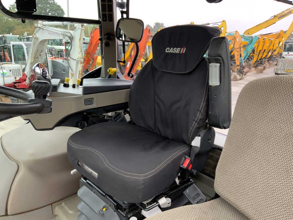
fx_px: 245
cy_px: 110
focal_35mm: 29
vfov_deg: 48.2
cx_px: 146
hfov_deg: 61.7
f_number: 1.8
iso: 64
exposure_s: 1/122
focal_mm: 3
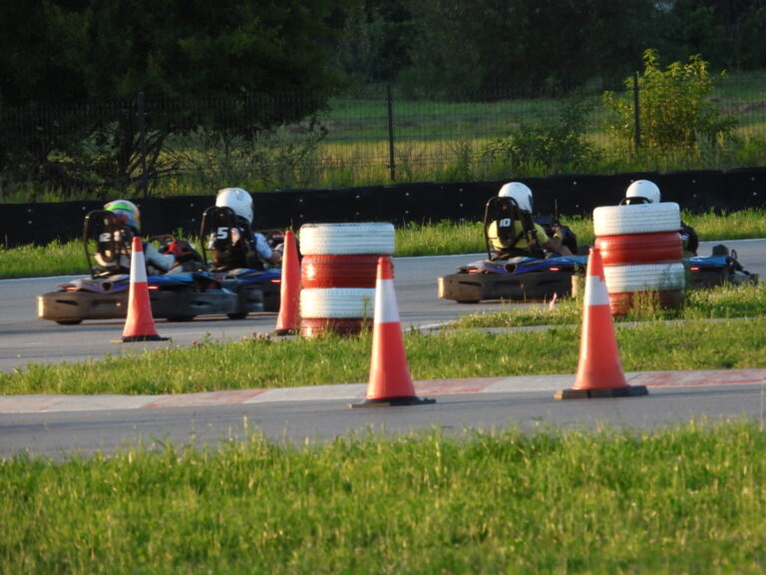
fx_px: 19031
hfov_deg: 2.3
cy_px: 288
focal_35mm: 860
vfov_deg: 1.7
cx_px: 383
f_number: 5.6
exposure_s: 1/250
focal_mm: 155
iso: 400
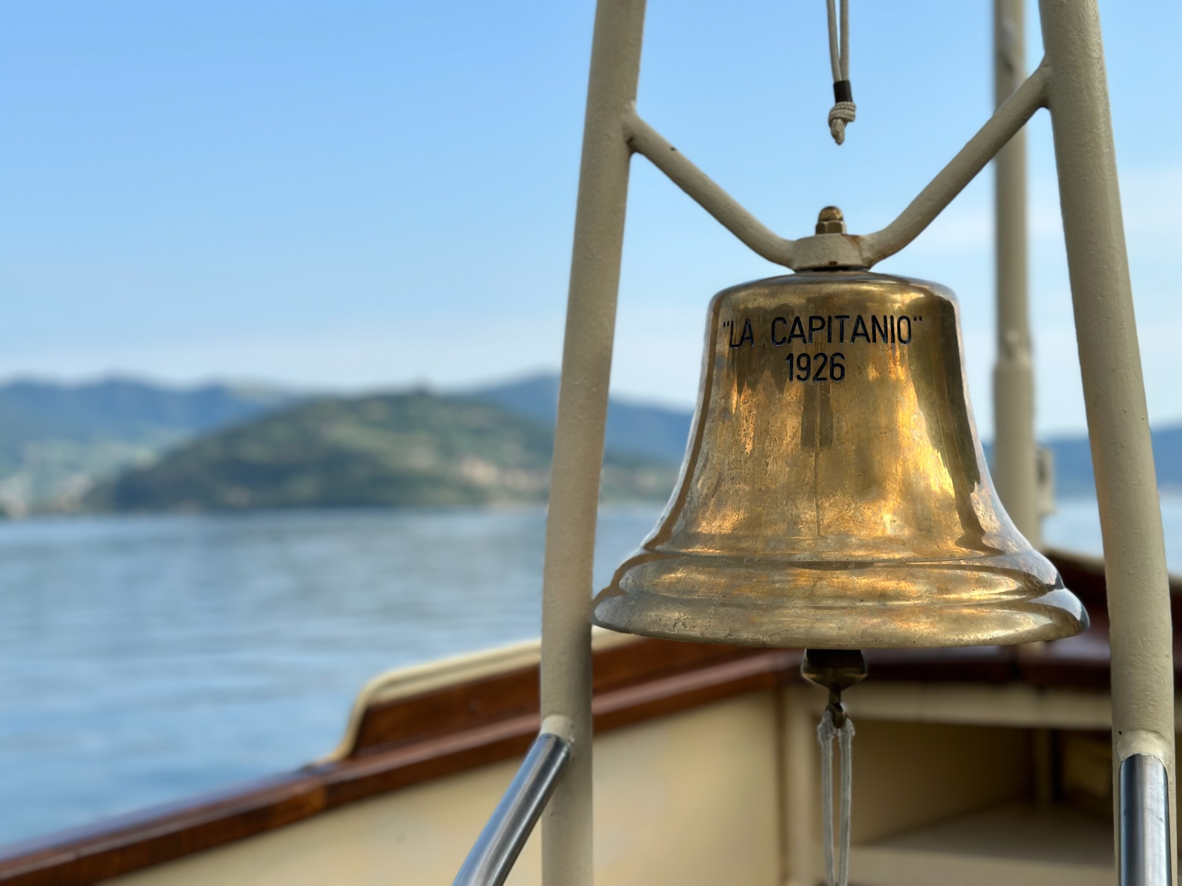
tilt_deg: +1.7
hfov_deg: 39.7
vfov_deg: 30.3
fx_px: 1639
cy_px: 443
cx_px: 591
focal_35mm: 48
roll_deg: +1.0
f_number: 1.78
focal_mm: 6.86
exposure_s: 1/4184
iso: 80
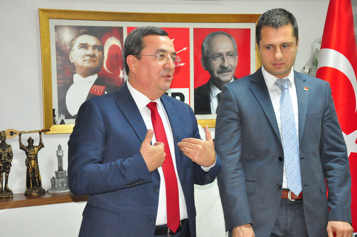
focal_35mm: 68
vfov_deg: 20.1
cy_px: 118
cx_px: 178
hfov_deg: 29.9
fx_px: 669
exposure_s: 1/60
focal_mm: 45
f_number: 5.6
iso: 2500
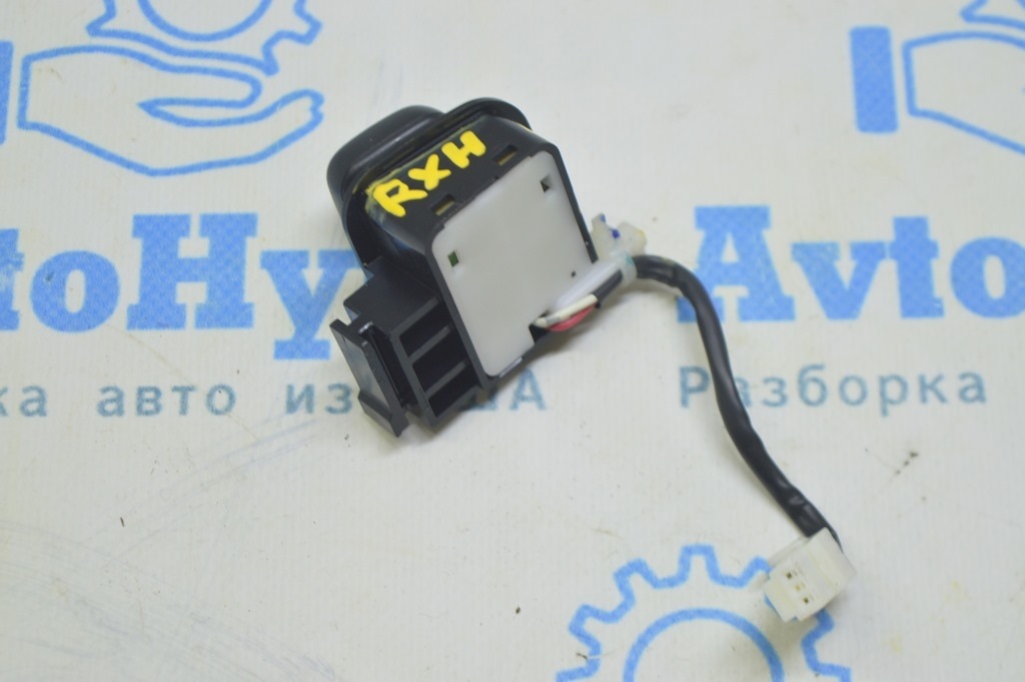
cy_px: 341
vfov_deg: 16.5
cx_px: 512
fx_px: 2347
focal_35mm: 82
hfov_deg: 24.6
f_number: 5.6
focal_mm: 55
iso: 400
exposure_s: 1/20
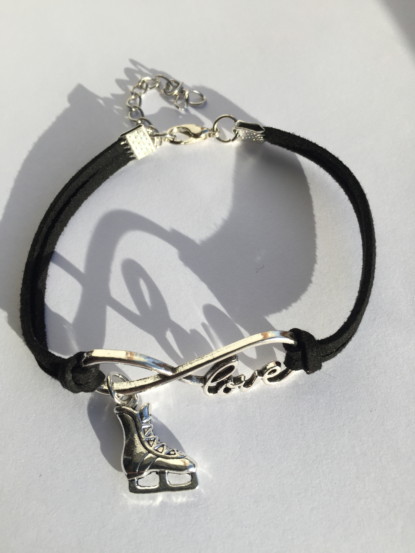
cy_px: 276
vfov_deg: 61.7
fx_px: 464
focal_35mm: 29
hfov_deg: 48.2
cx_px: 208
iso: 32
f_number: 2.2
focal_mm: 4.15
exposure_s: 1/1276
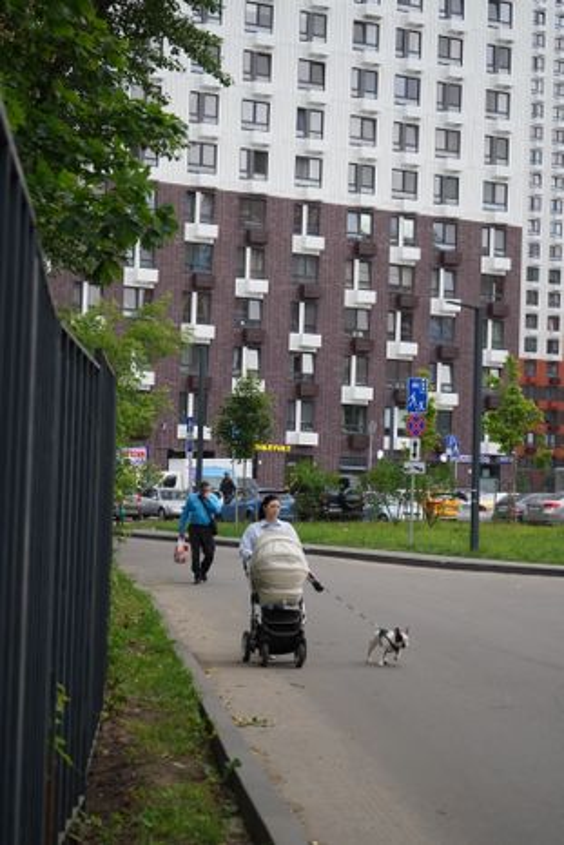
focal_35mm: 70
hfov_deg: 19.5
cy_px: 422
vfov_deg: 28.8
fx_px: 1644
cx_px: 282
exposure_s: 1/160
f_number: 5.6
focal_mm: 70
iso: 400
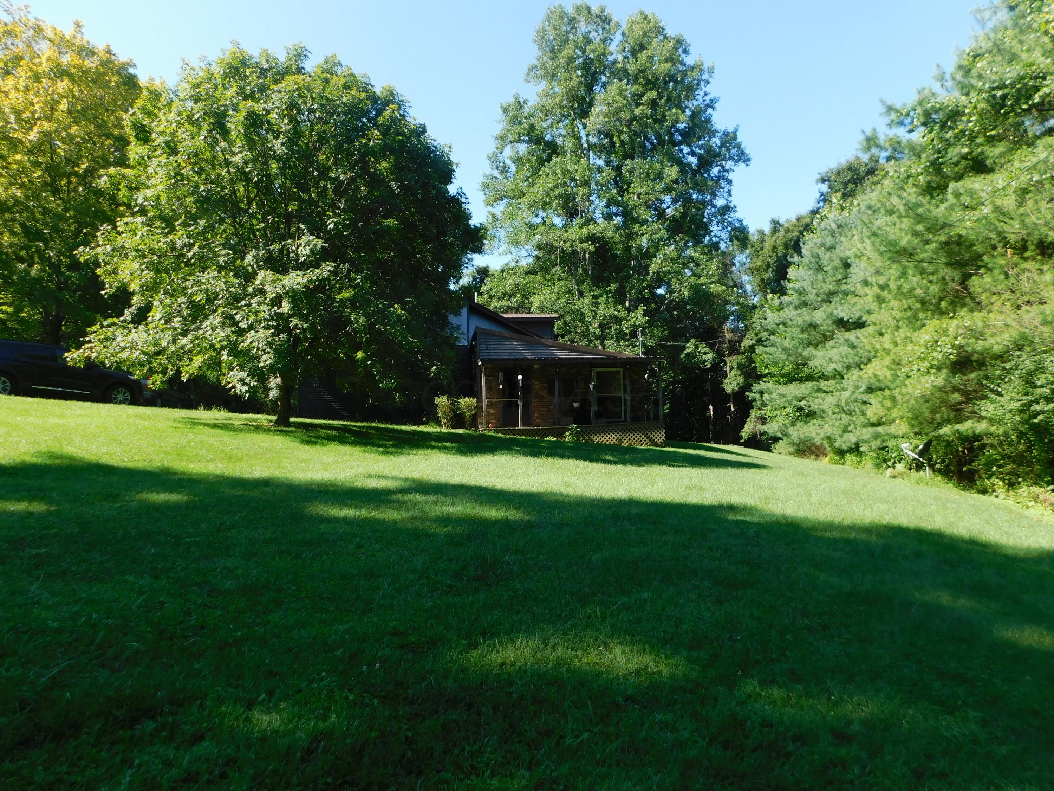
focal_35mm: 23
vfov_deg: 58.9
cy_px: 396
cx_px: 527
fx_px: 700
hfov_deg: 73.9
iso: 125
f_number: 3
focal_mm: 4
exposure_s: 1/500
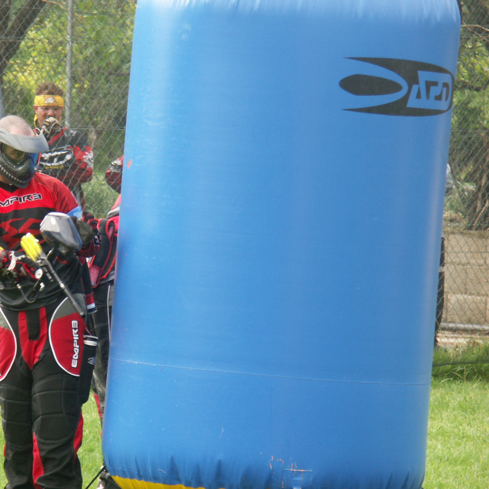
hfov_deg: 5.8
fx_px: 4859
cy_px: 207
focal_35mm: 304
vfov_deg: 5.8
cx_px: 71
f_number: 3.5
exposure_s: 1/200
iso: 100
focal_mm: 50.8
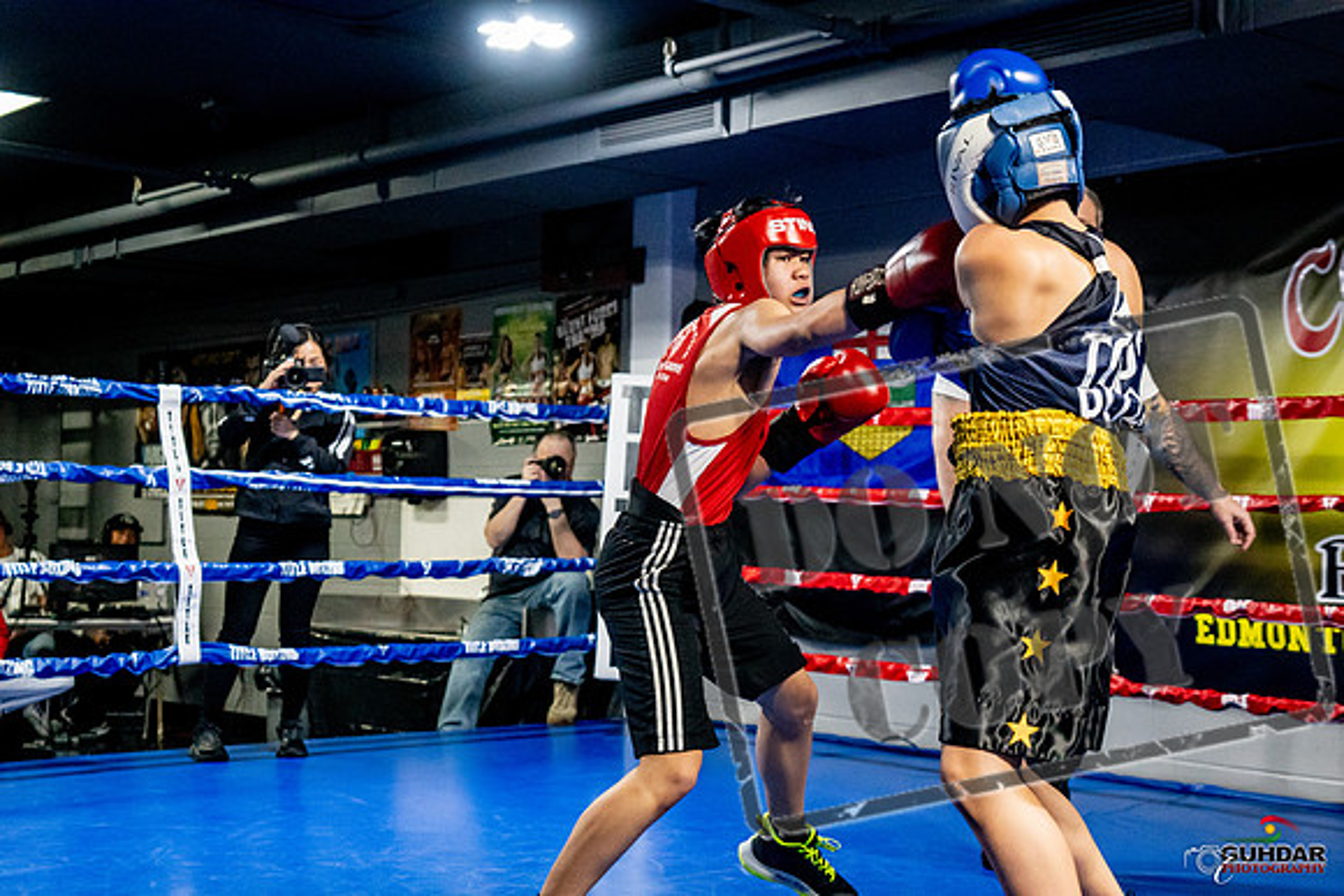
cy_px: 448
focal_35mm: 52
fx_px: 1942
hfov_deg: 38.2
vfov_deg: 26.0
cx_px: 672
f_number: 2.8
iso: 5000
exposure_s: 1/800
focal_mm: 35
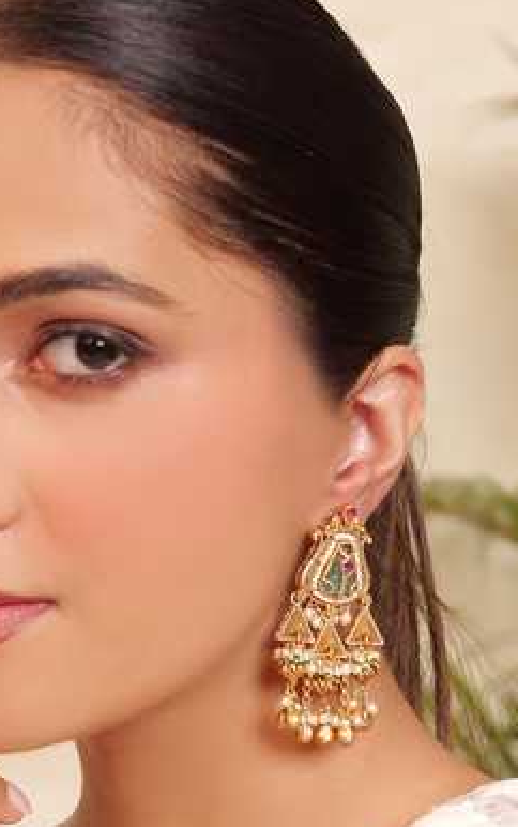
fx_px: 1623
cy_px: 449
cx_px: 156
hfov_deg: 18.1
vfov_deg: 28.6
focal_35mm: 72
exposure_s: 1/80
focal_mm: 50
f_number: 6.3
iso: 1000
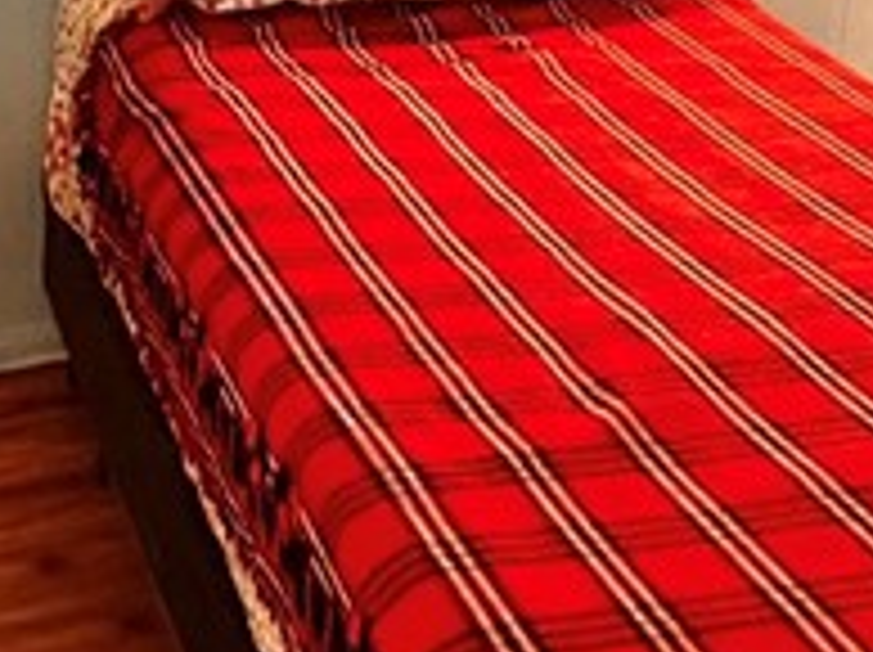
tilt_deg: -9.8
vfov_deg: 18.3
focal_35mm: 74
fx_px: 1864
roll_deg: +0.6
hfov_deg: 26.0
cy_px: -234
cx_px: 207
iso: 250
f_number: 2.2
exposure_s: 1/60
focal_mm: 2.22
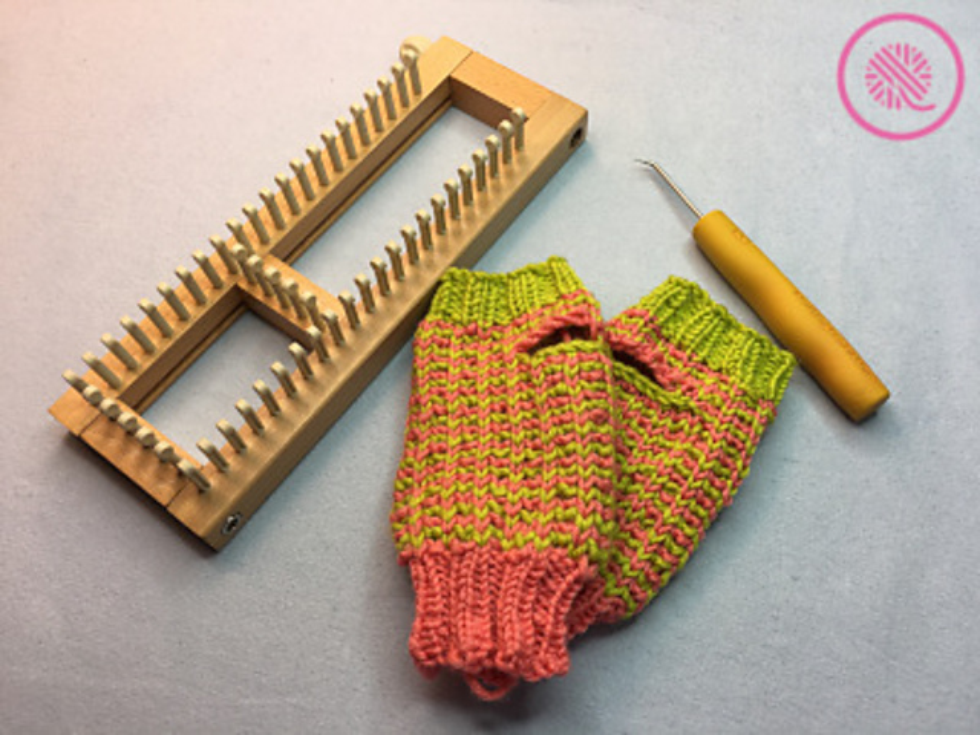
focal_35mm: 29
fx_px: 821
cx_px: 490
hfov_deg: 61.7
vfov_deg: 48.2
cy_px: 368
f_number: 2.2
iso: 25
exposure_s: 1/120
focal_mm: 4.15
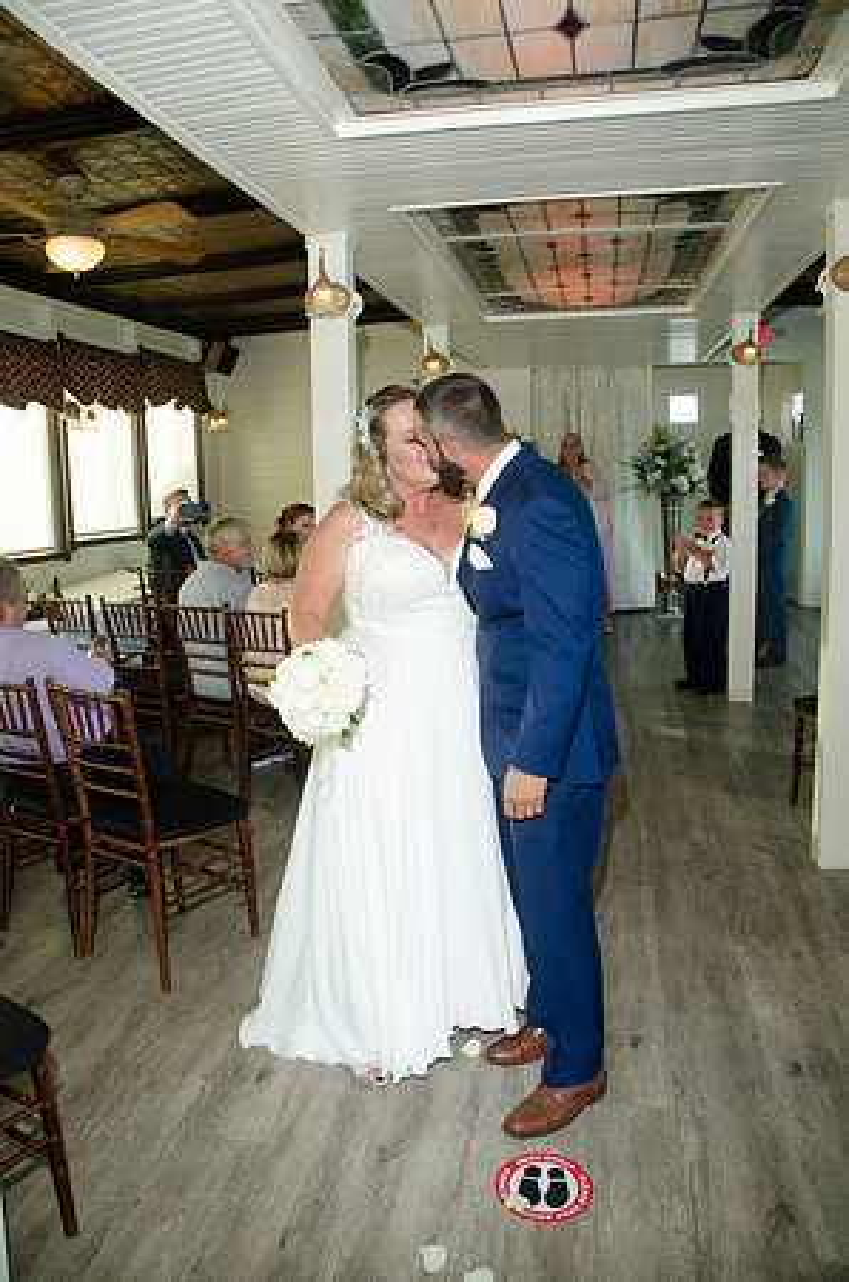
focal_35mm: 27
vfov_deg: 67.5
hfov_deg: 47.7
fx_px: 959
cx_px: 424
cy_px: 641
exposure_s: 1/125
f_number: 5.6
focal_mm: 18
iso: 400
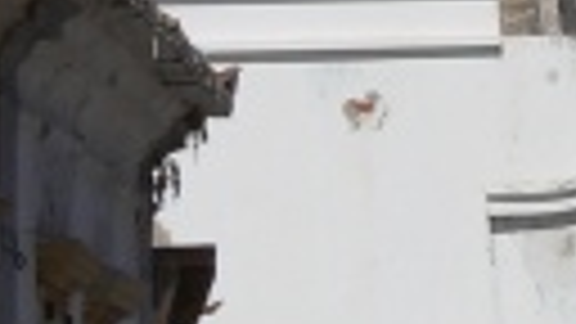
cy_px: -621
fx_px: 10141
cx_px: 446
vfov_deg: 1.8
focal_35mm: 664
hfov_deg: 3.3
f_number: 8
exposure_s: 1/500
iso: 80
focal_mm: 25.7
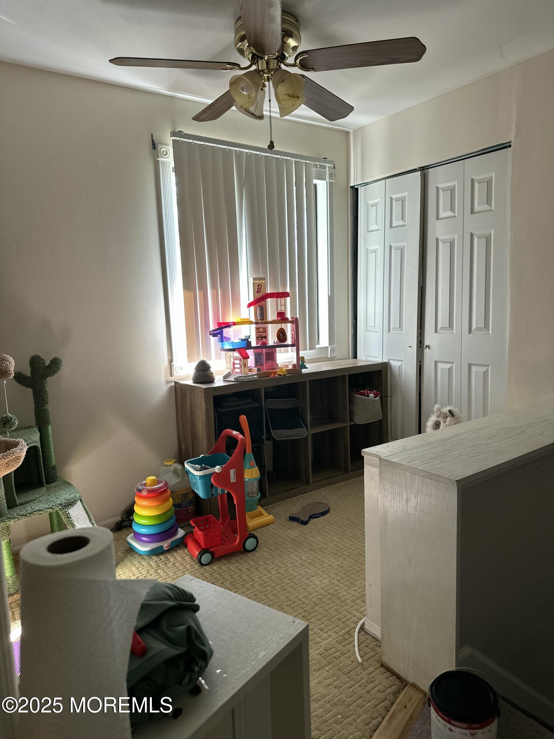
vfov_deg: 71.6
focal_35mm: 24
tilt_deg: -7.1
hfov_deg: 56.8
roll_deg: +2.8
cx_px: 277
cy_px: 370
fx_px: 512
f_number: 1.78
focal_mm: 6.86
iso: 125
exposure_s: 1/60
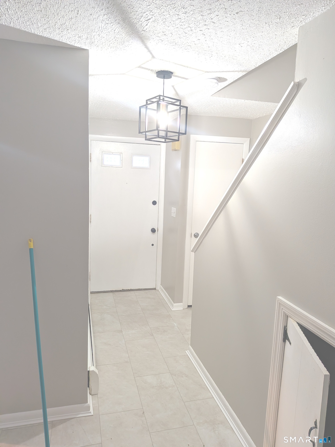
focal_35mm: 24
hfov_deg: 56.8
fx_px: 310
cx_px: 168
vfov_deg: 71.6
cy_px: 224
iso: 27
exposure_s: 1/120
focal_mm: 4.53
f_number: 1.7
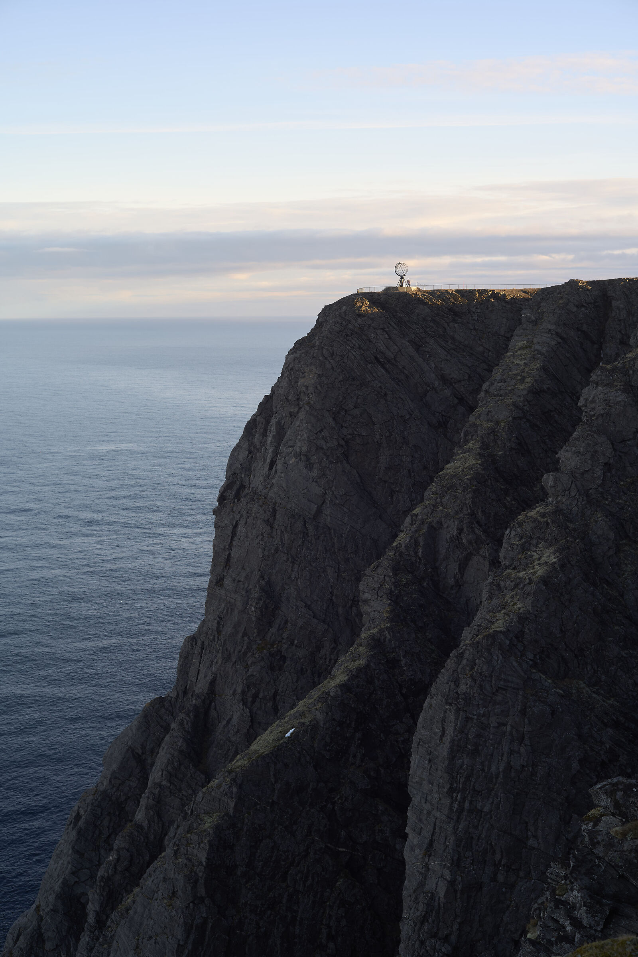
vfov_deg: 54.4
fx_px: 930
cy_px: 478
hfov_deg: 37.9
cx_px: 319
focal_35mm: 35
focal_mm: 35
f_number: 4
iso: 100
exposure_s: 1/60
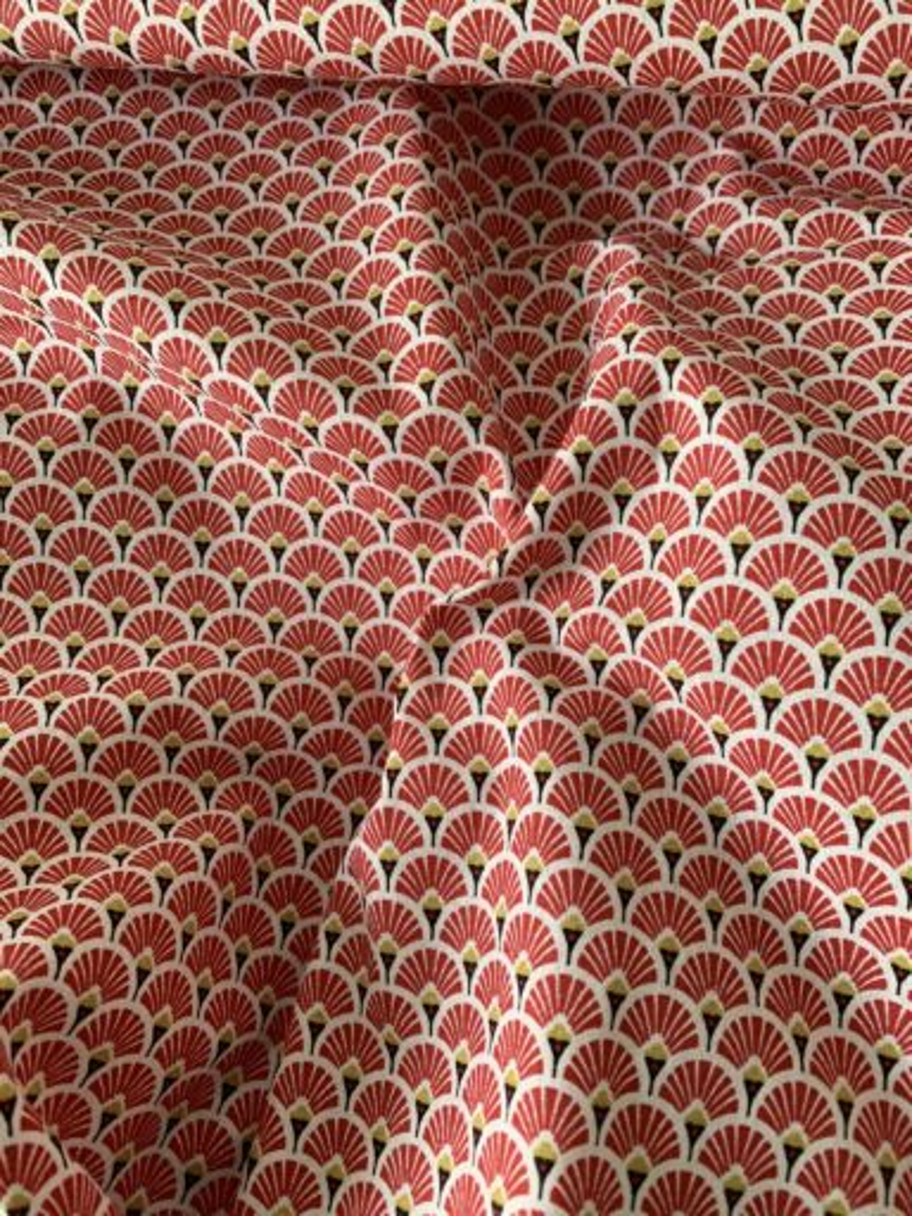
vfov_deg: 67.3
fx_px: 913
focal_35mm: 26
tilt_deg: -81.1
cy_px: 608
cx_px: 456
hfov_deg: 53.1
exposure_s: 1/60
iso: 200
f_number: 1.8
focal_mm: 4.25
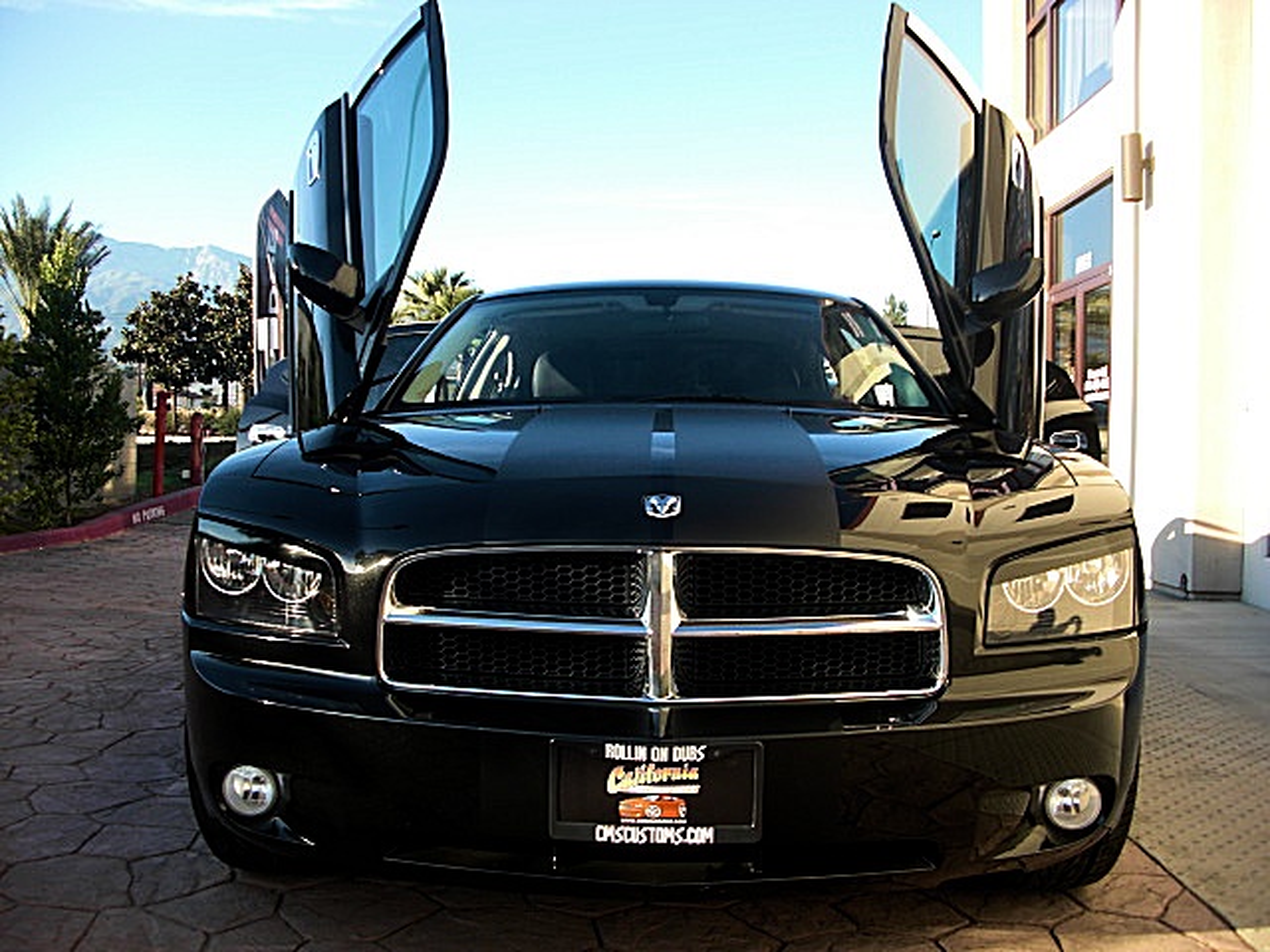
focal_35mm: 36
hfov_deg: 51.4
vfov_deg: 39.7
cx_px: 635
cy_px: 476
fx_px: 1321
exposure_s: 1/200
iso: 50
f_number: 2.8
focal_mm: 6.3
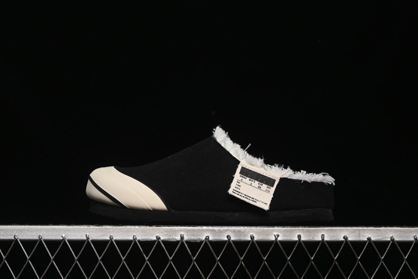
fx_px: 871
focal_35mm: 75
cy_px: 140
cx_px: 209
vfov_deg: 18.2
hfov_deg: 27.0
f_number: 6.3
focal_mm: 50
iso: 160
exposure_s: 1/40
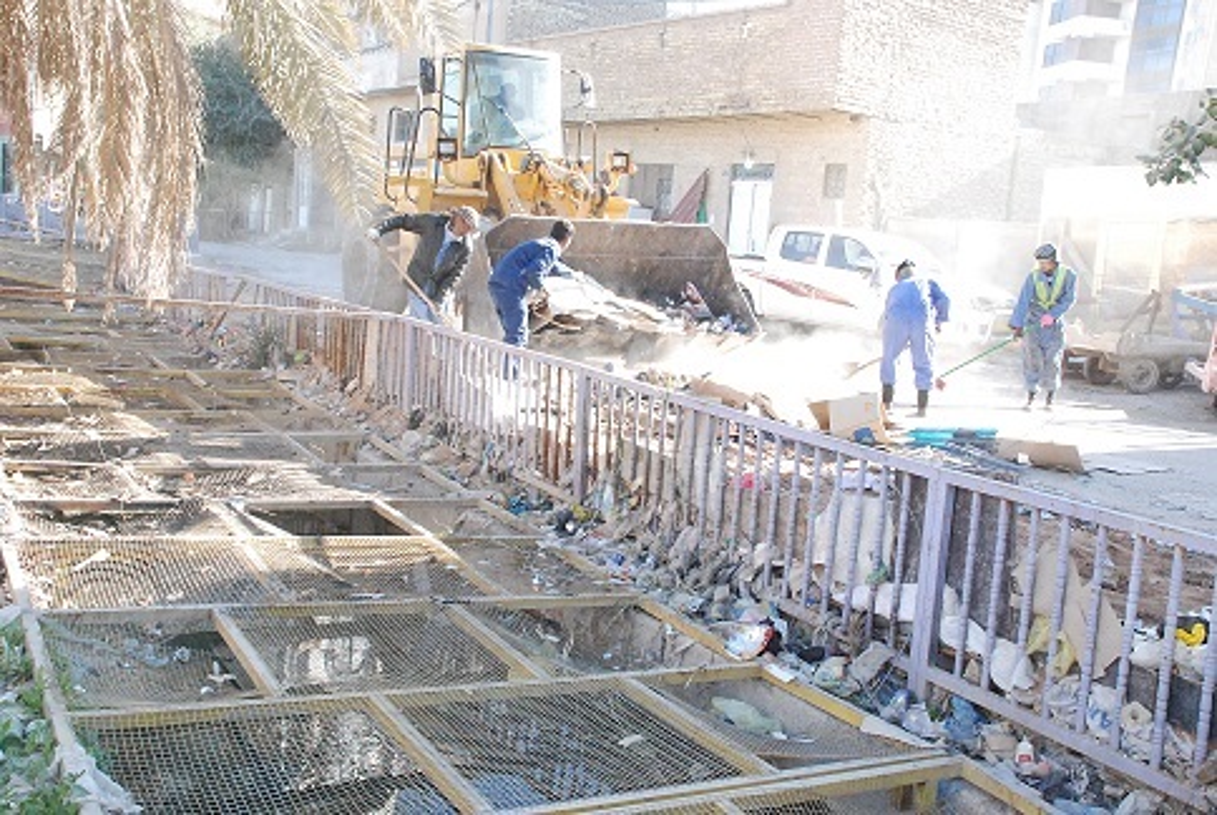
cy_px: 408
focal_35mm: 39
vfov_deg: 34.3
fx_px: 1320
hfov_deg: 49.5
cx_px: 608
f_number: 9
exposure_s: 1/320
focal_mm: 26
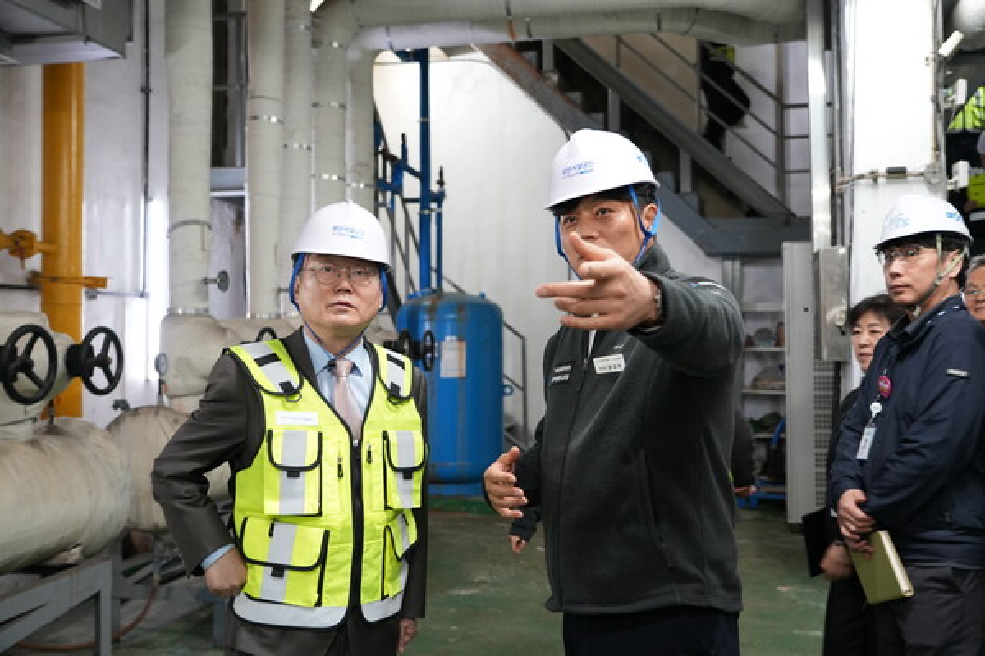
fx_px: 985
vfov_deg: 36.9
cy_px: 328
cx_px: 492
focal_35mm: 36
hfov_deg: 53.1
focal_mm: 36
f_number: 4
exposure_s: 1/40
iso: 2500
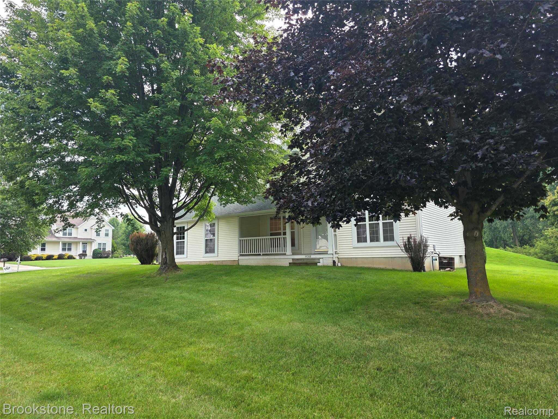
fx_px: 371
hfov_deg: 73.9
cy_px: 210
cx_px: 279
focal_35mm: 23
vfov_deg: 58.9
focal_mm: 6.3
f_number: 1.7
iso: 40
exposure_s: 1/359
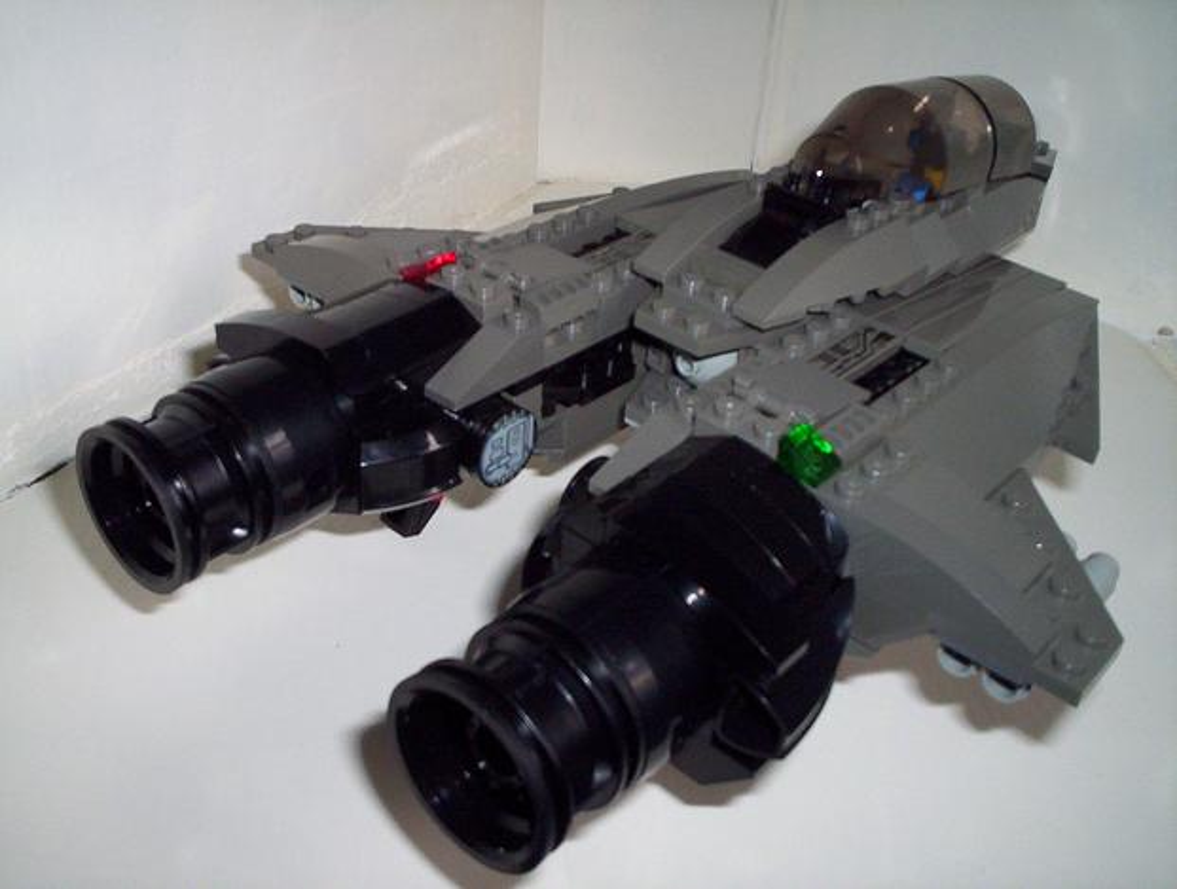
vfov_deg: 37.9
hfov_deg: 48.9
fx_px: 1295
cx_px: 588
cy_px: 444
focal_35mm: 38
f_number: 4.5
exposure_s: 1/60
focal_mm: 4.99
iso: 140
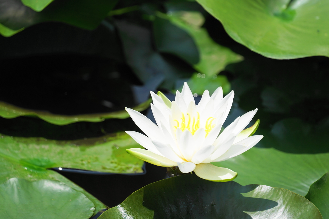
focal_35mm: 300
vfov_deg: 4.6
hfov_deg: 6.9
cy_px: 110
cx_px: 164
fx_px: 2741
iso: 100
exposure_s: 1/400
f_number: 6.3
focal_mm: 300
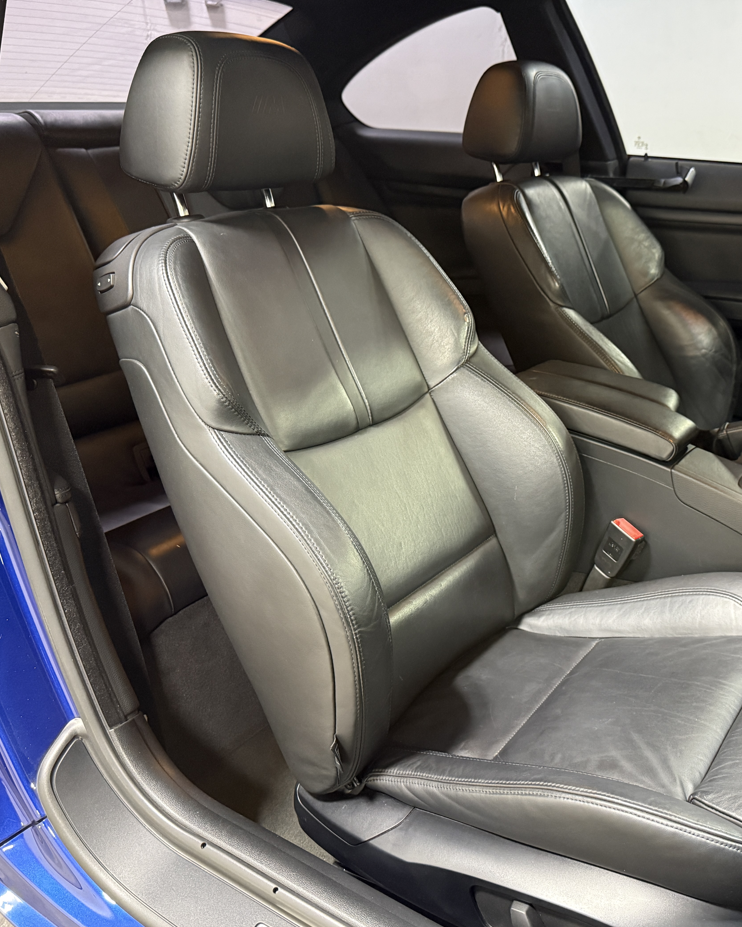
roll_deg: +1.0
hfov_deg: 45.0
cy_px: 470
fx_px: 879
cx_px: 507
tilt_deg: -20.4
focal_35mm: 32
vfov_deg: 55.7
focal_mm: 6.76
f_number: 1.78
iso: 640
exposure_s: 1/60
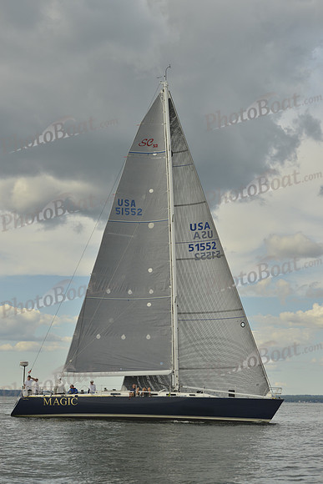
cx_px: 162
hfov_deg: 19.5
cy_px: 242
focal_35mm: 70
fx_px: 941
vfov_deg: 28.8
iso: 200
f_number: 5.6
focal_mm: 70
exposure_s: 1/1250
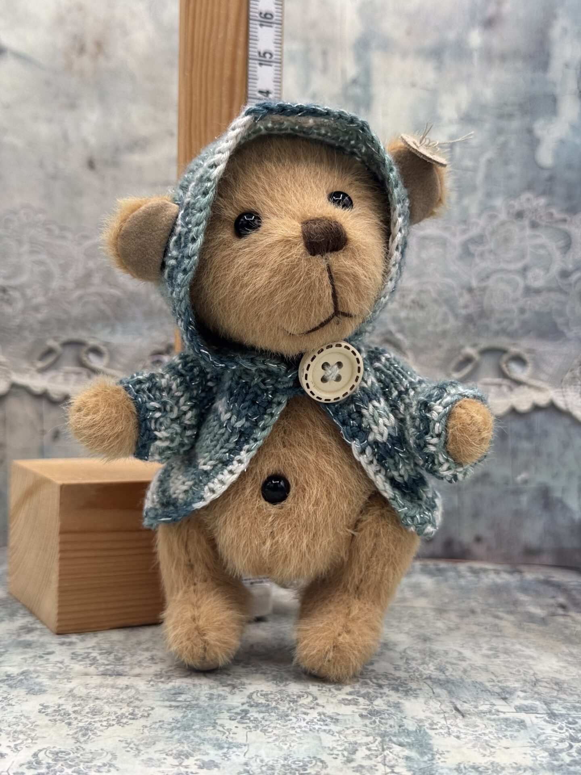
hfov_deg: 30.3
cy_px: 388
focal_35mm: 48
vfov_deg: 39.7
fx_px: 1074
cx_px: 290
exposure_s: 1/372
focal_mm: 6.76
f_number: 1.78
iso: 64
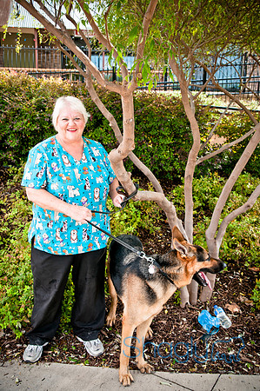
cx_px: 130
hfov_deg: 34.1
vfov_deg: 49.6
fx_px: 423
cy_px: 196
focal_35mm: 39
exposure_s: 1/125
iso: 200
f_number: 5.6
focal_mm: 26
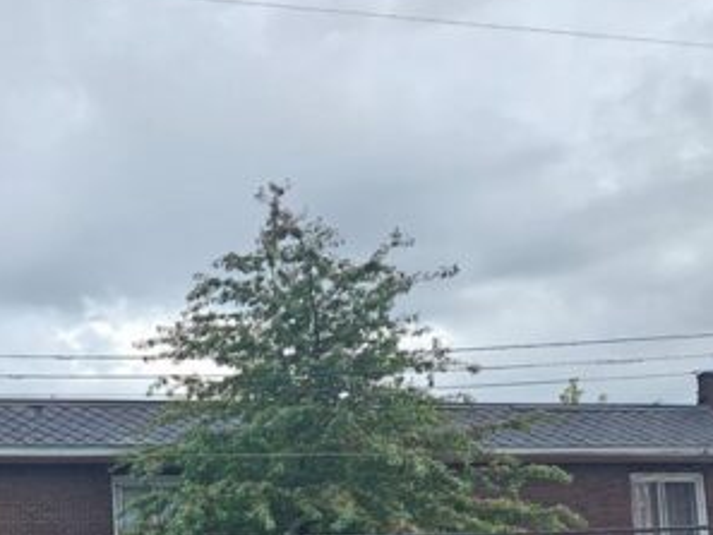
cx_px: -161
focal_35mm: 62
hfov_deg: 27.2
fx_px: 1278
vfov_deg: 21.5
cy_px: 684
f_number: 1.8
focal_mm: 5.4
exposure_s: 1/308
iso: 25
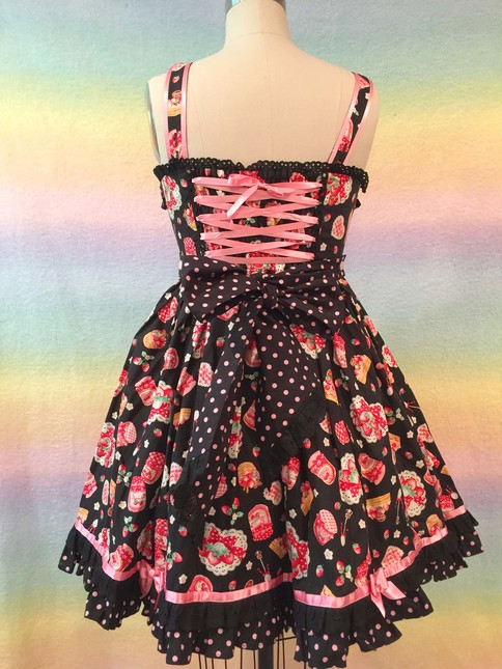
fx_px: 561
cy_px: 334
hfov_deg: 48.2
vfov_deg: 61.7
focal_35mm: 29
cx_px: 251
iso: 125
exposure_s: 1/10
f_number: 2.2
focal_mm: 4.15
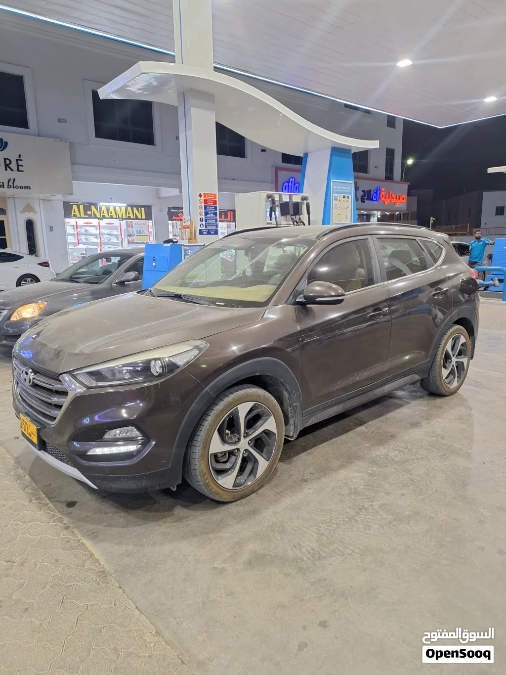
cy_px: 338
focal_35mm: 23
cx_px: 253
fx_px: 448
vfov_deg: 73.9
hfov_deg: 58.9
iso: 160
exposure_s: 1/50
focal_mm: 5.54
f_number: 1.8
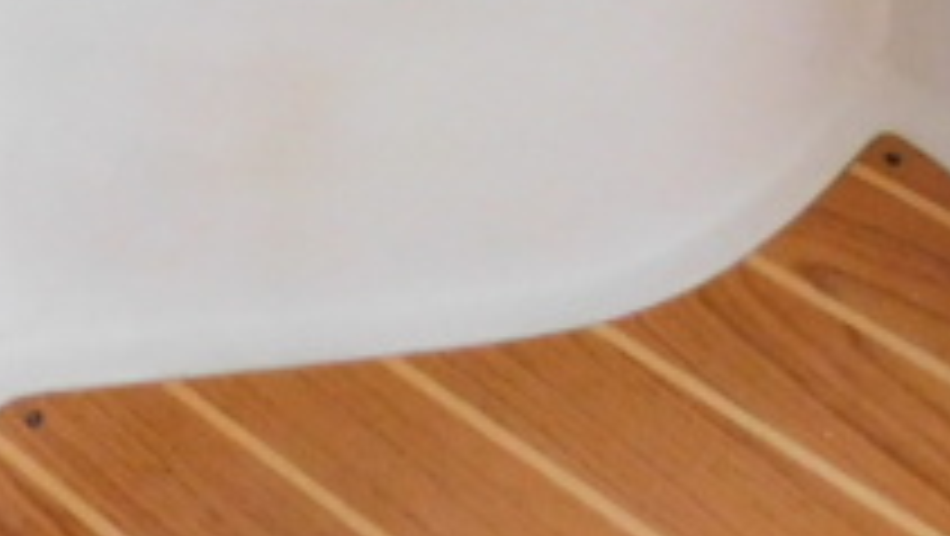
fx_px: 2495
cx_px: 342
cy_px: -802
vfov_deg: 10.4
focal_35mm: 99
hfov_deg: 21.5
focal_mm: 4.1
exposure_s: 1/8
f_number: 3
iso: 800
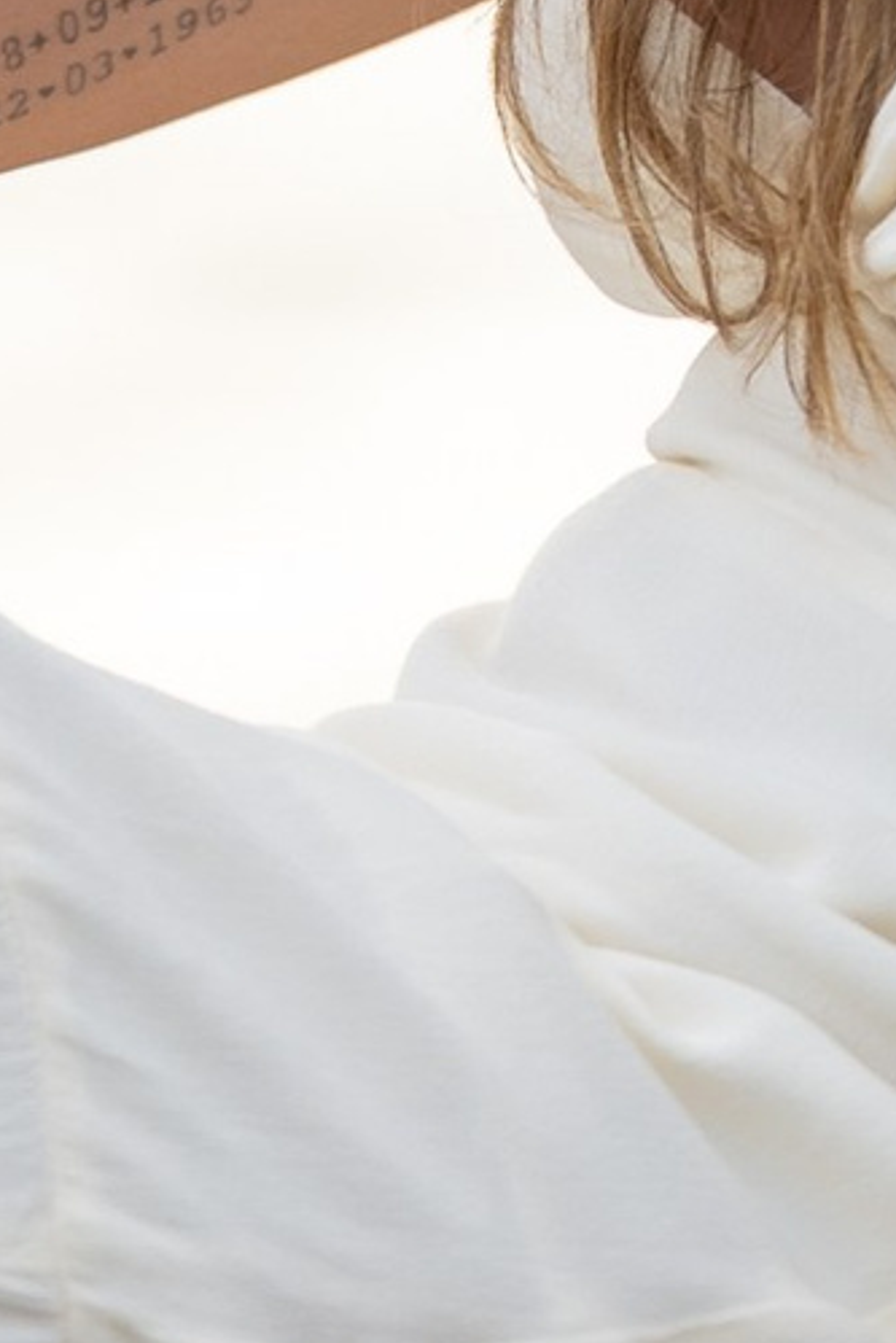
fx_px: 24397
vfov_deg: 3.1
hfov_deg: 2.1
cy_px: -439
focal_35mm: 654
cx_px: 1364
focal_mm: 85
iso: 200
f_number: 1.4
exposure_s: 1/5000
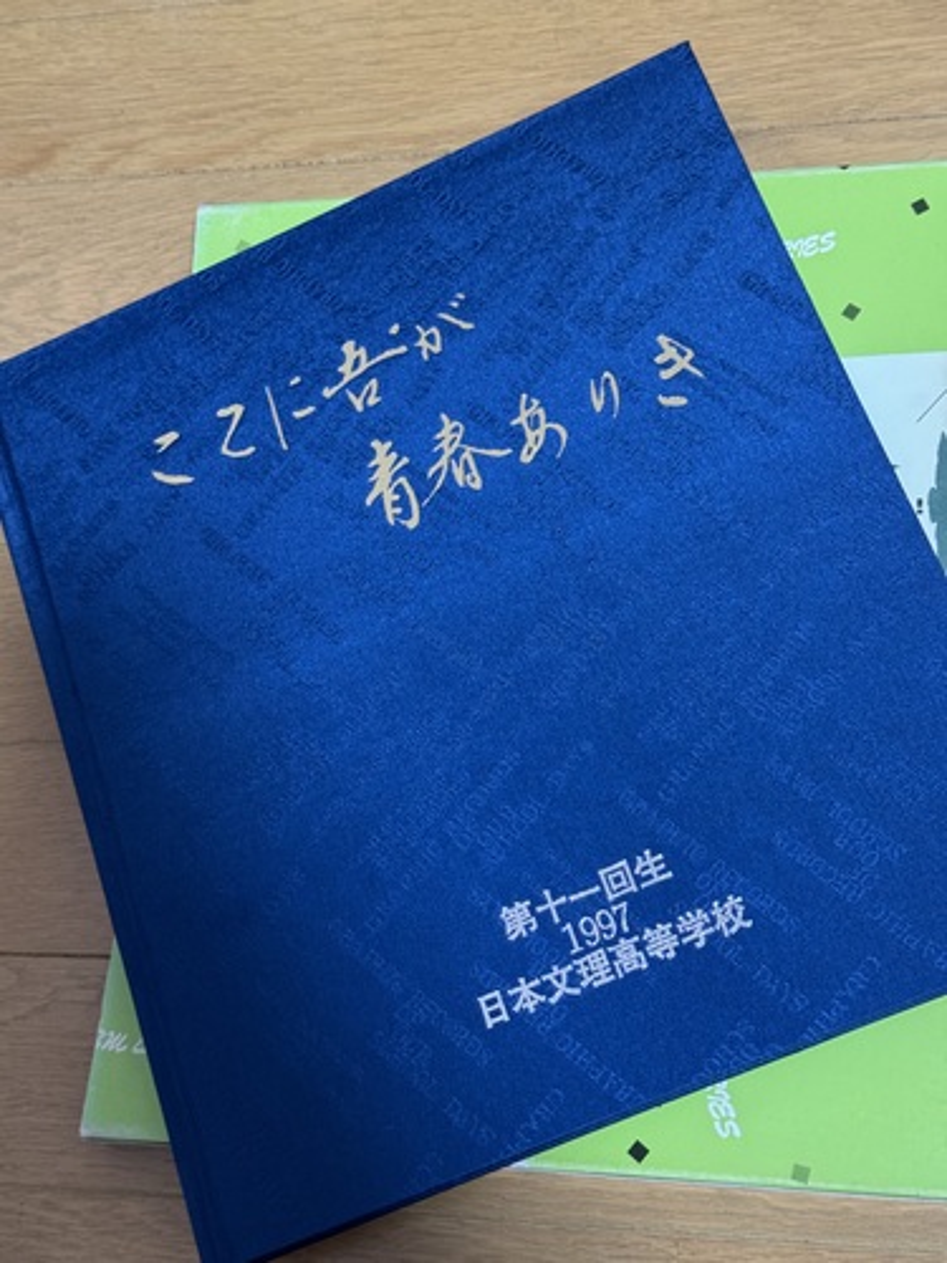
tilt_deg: -67.4
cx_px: 474
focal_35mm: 48
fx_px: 1751
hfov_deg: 30.3
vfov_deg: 39.7
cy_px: 632
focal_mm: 6.76
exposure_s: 1/40
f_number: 1.78
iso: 320
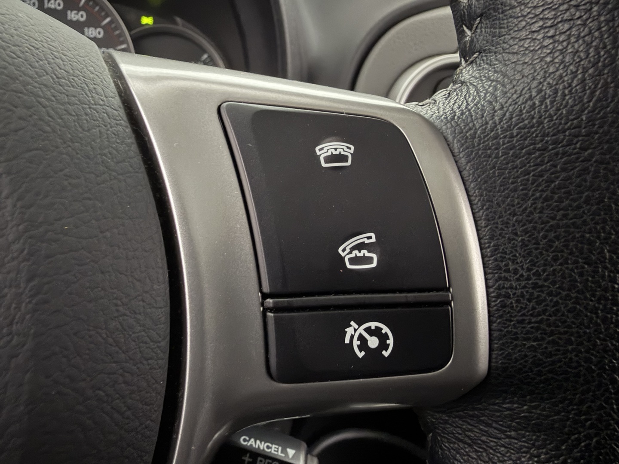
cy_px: 232
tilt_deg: -27.7
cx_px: 310
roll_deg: -5.4
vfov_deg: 56.8
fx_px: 429
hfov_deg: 71.6
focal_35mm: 24
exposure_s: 1/10
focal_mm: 2.22
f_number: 2.2
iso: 500
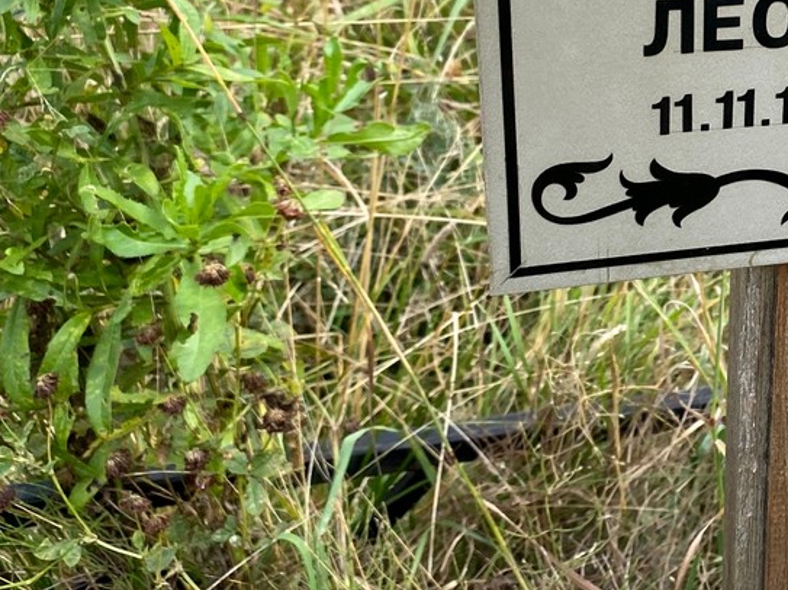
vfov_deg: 21.0
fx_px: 1570
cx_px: 871
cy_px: 91
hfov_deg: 26.0
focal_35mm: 69
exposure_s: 1/633
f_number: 1.8
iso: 32
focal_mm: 4.25
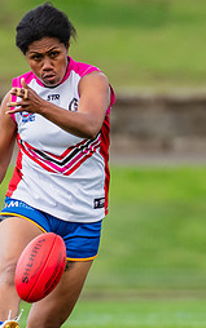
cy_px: 221
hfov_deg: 0.8
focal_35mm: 1684
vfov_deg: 1.2
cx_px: 88
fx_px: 15110
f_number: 5.6
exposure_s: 1/1600
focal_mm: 420
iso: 800
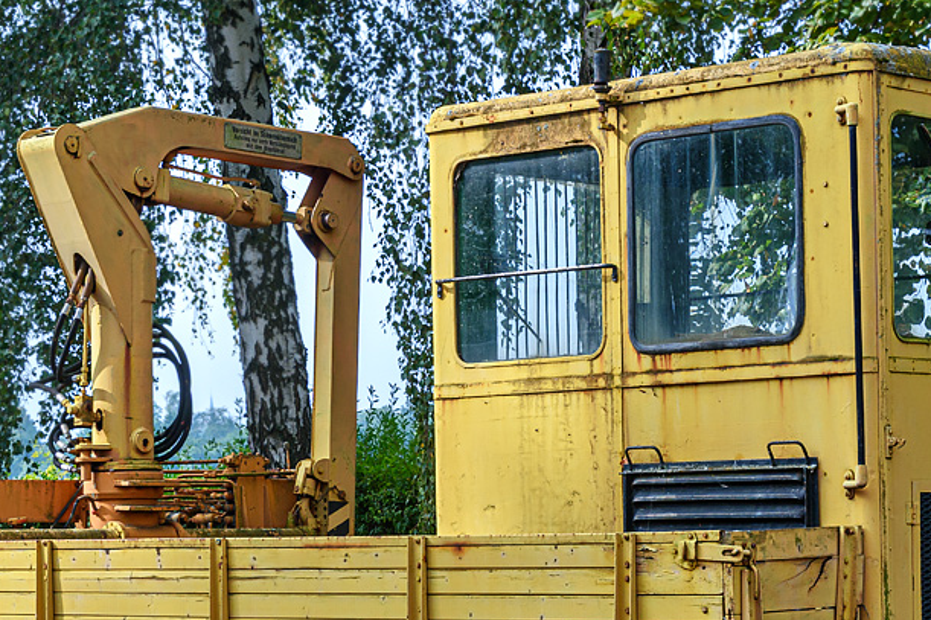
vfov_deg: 12.2
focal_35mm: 112
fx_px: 2895
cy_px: 504
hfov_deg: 18.3
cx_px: 489
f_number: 8
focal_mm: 38
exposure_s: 1/400
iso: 200
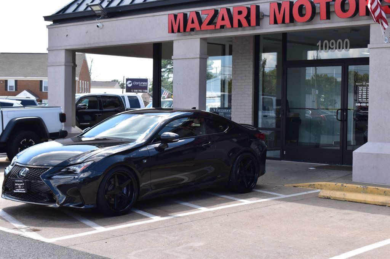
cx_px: 195
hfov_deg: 33.4
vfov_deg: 22.6
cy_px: 130
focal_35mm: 60
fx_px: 650
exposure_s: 1/320
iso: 400
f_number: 10
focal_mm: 40
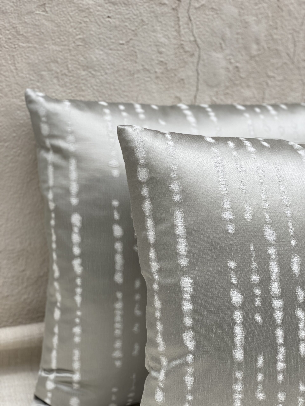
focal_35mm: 52
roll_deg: -5.6
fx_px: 611
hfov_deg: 28.0
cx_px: 152
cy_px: 203
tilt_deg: -16.4
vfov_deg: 36.8
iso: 50
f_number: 2
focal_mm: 6
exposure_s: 1/122
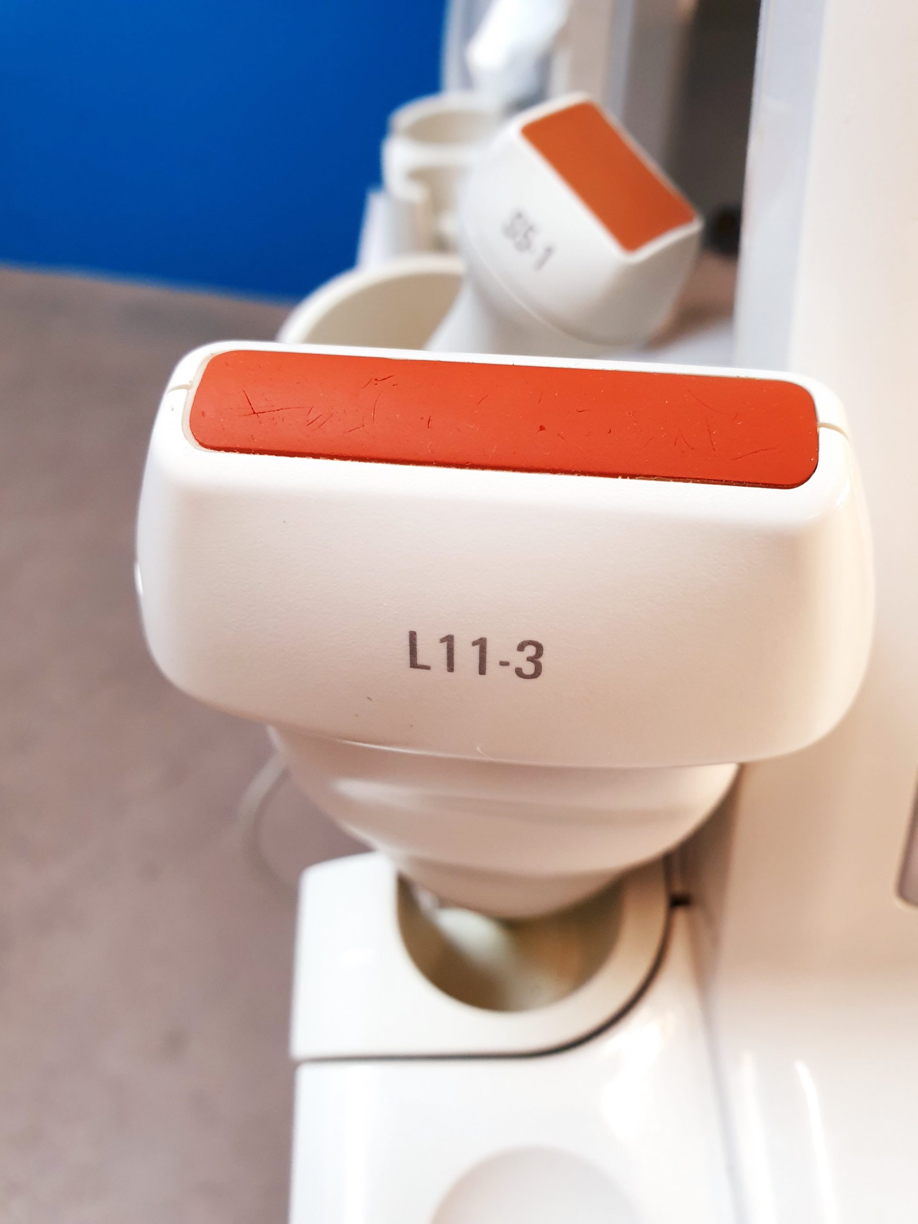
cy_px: 612
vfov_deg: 67.3
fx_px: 919
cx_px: 459
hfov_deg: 53.1
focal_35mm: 26
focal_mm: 4.3
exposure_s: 1/50
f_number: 2.4
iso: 250
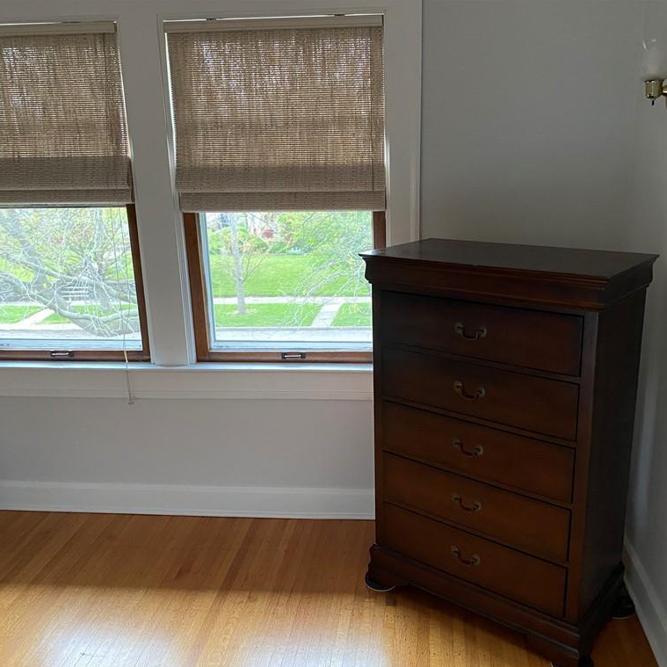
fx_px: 676
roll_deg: +1.4
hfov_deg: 52.4
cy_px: 333
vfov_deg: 52.5
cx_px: 367
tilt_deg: -13.7
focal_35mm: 31
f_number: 1.8
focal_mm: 4.25
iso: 400
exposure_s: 1/60
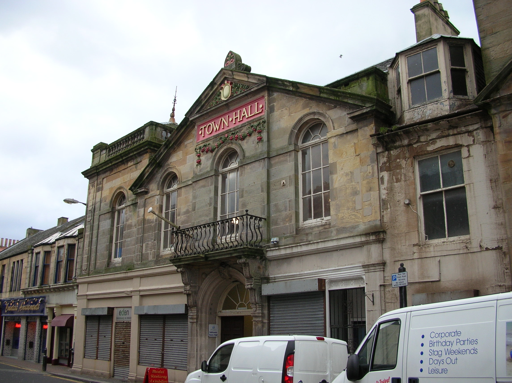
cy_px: 192
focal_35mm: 35
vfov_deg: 40.6
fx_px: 517
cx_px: 256
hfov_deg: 52.7
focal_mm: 5.8
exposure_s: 1/135
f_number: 2.8
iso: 50
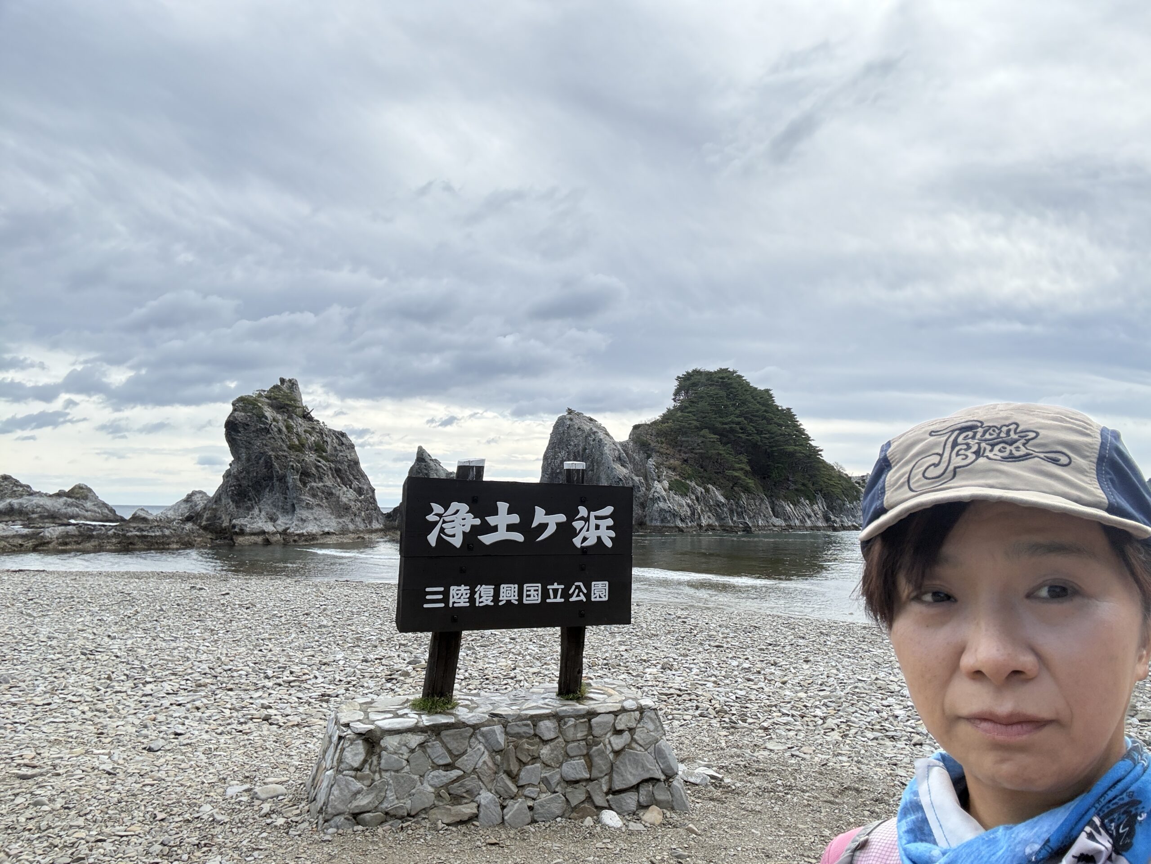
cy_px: 432
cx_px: 576
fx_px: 765
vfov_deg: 58.9
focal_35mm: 23
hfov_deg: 73.9
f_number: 1.9
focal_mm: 2.69
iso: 32
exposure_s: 1/1080
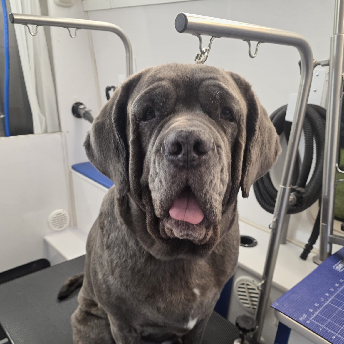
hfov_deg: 57.3
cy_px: 214
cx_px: 172
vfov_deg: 56.6
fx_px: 315
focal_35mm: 28
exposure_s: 1/120
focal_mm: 6.3
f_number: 1.7
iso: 160
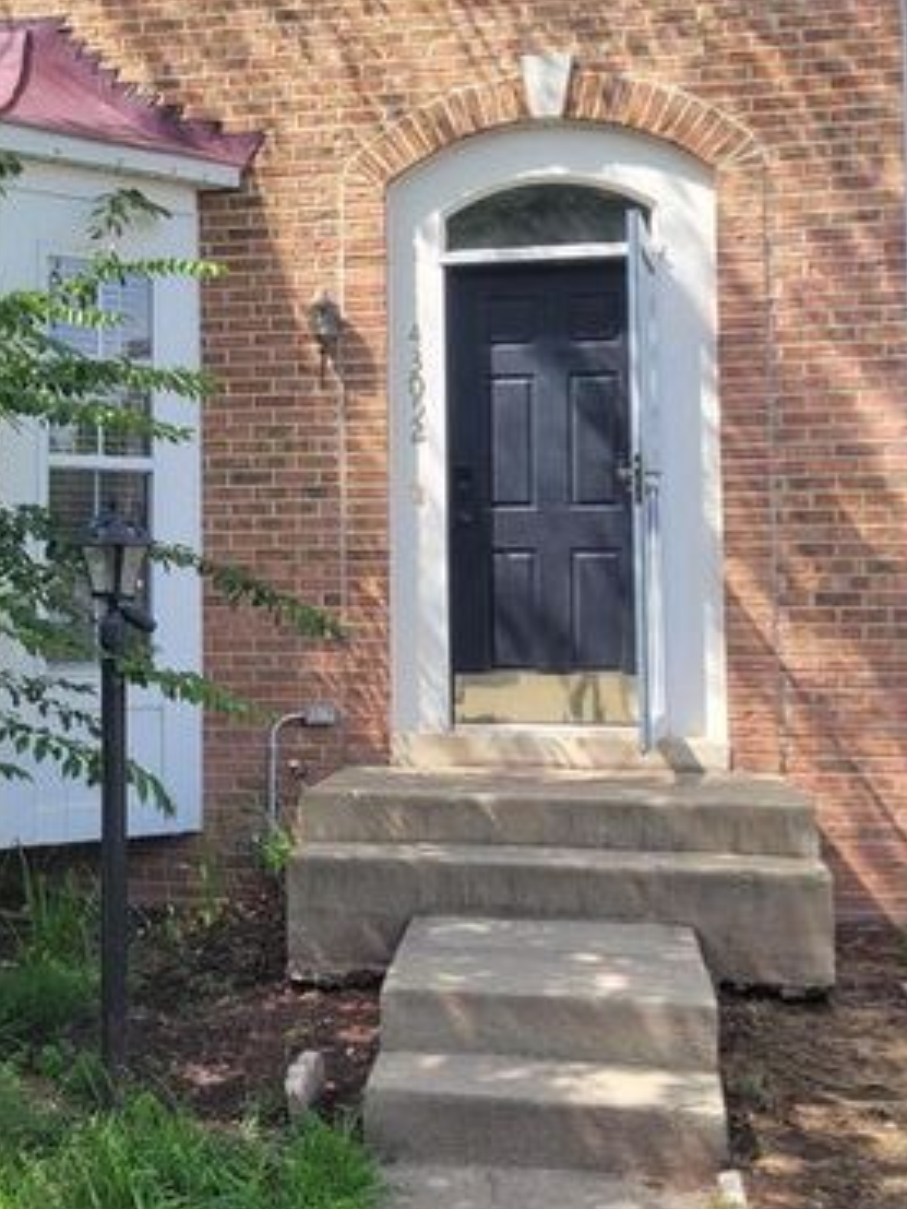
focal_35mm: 47
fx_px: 1641
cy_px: 493
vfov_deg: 40.3
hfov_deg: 30.3
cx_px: 210
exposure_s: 1/796
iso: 40
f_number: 1.8
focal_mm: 5.4
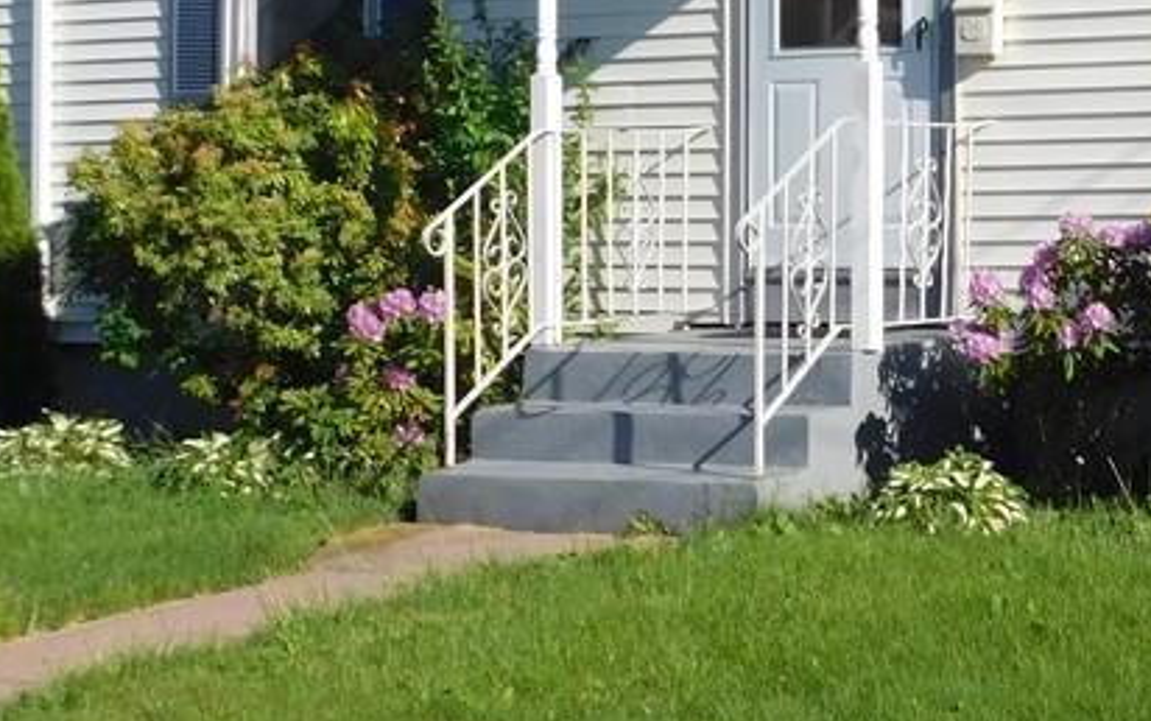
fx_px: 2479
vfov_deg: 16.3
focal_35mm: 79
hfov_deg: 24.4
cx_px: 1271
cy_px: 84
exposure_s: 1/400
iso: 125
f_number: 6.4
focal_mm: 5.3
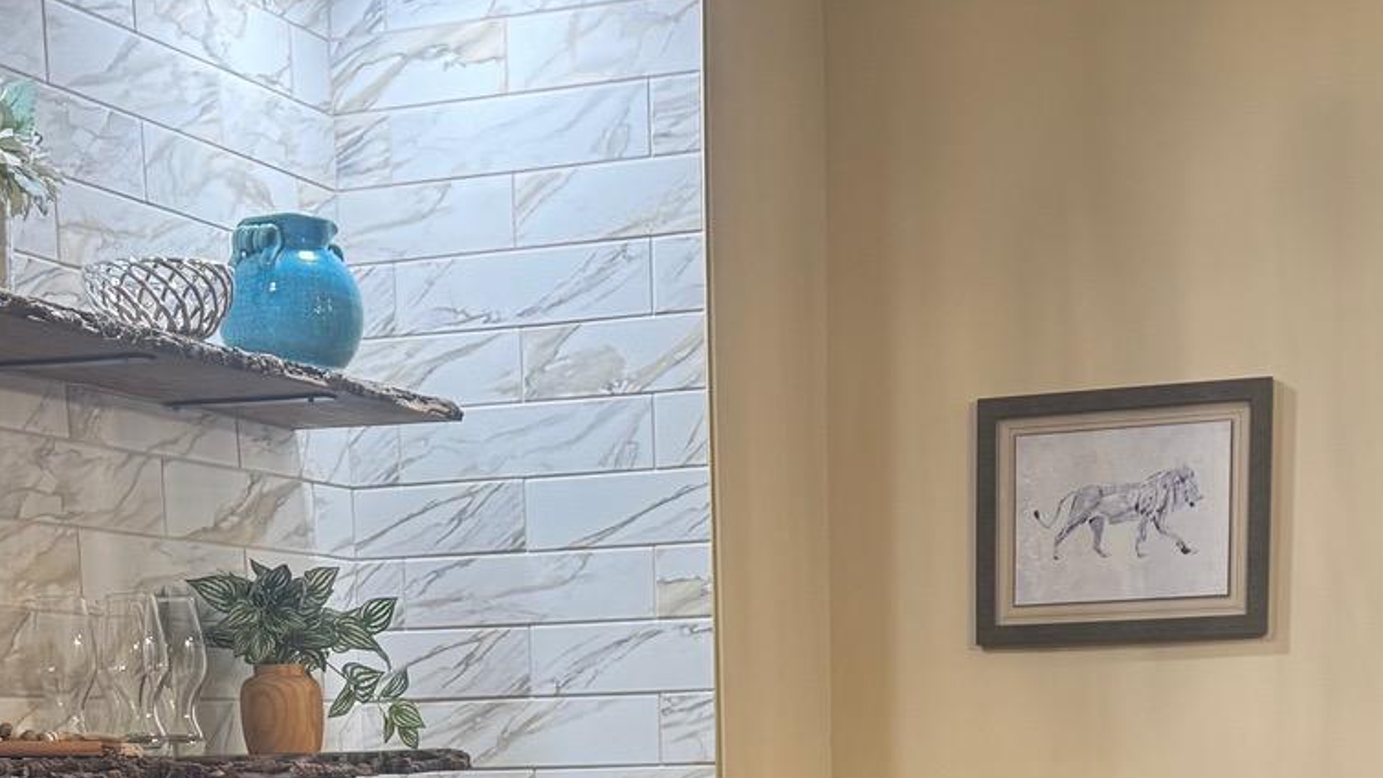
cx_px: 657
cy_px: 1128
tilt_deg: -9.1
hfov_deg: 29.7
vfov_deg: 15.8
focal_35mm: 71
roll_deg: +1.3
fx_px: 2604
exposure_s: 1/60
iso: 160
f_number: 1.78
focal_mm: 6.76
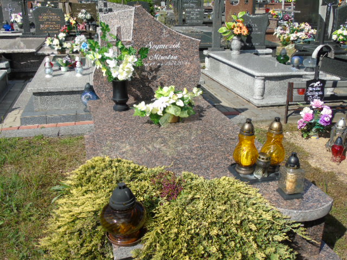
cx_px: 174
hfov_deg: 54.0
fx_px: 341
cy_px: 130
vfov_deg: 41.8
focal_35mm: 34
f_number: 3.8
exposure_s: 1/640
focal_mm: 6.1
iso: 80
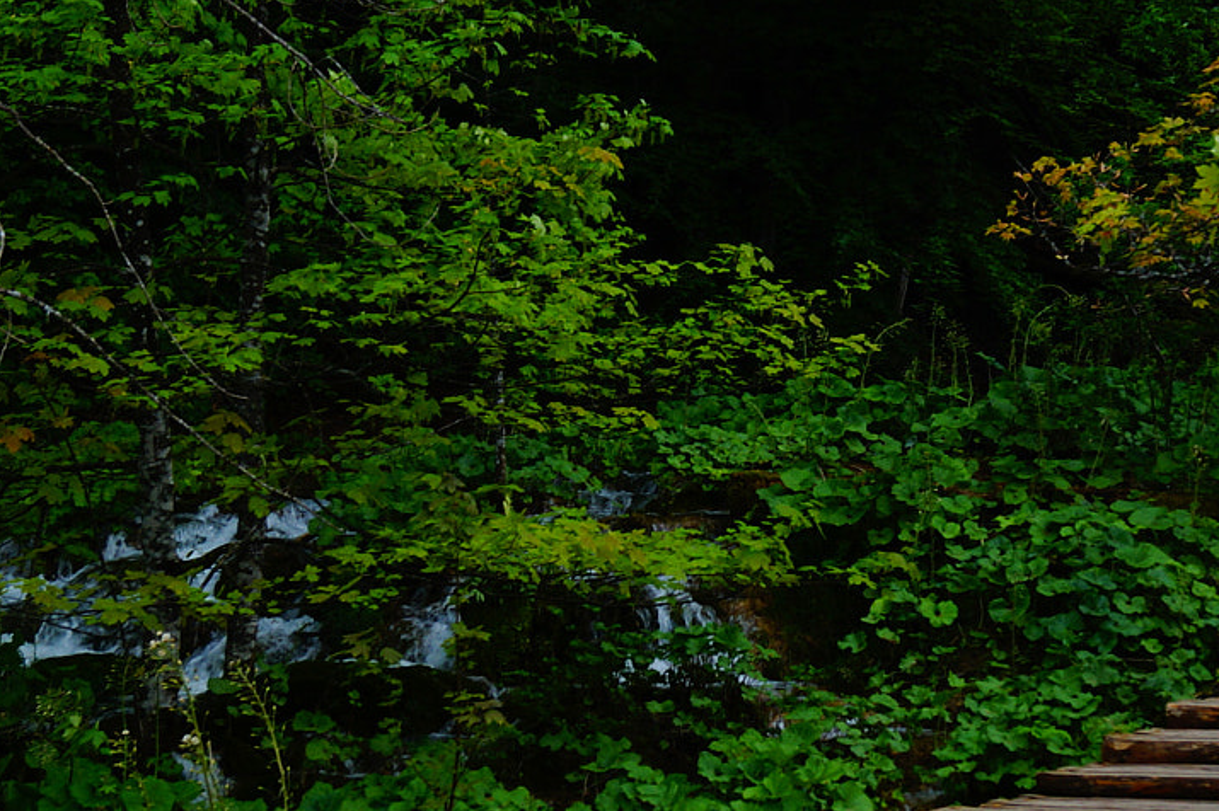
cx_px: 823
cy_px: 507
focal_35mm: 94
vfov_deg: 14.5
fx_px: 3181
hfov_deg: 21.6
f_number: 5.6
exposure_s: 1/100
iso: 100
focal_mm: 28
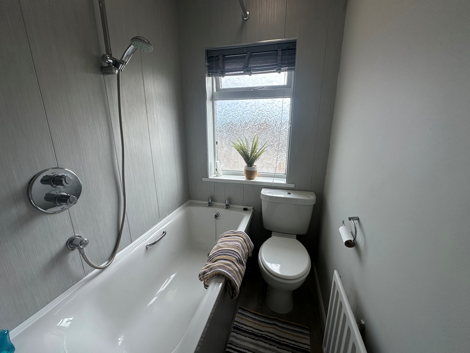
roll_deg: +0.1
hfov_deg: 102.1
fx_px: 190
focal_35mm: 14
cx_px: 235
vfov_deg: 85.7
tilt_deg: -13.9
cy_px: 176
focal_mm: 2.22
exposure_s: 1/360
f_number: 2.2
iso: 40
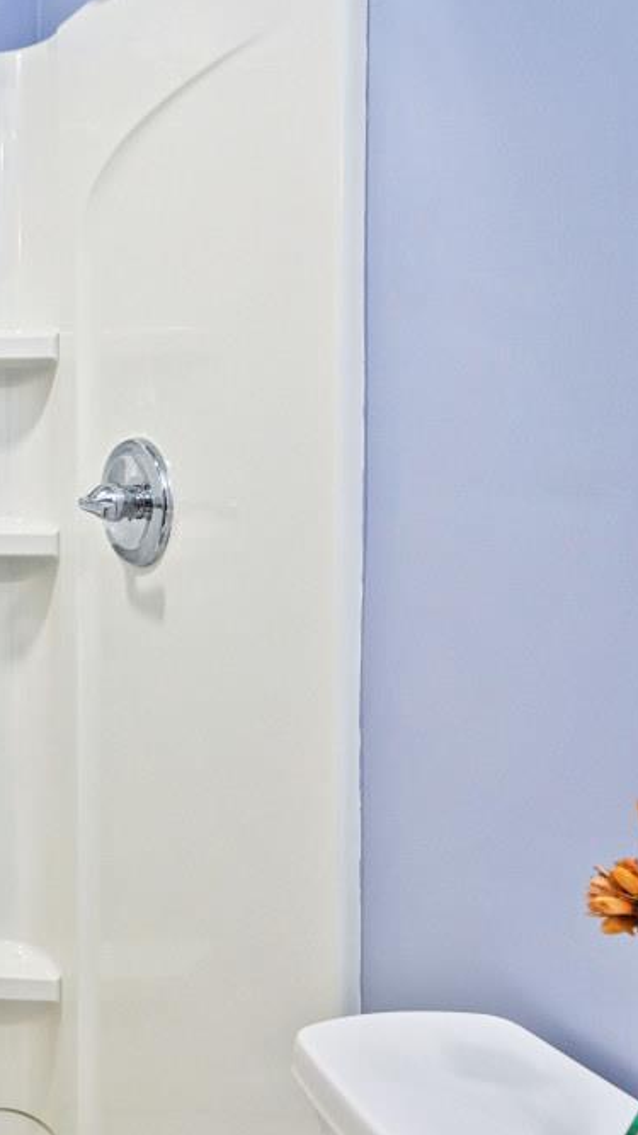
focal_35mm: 33
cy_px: 436
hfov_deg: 25.1
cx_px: -366
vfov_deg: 58.8
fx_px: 993
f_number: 4
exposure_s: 1/60
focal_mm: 14
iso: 220
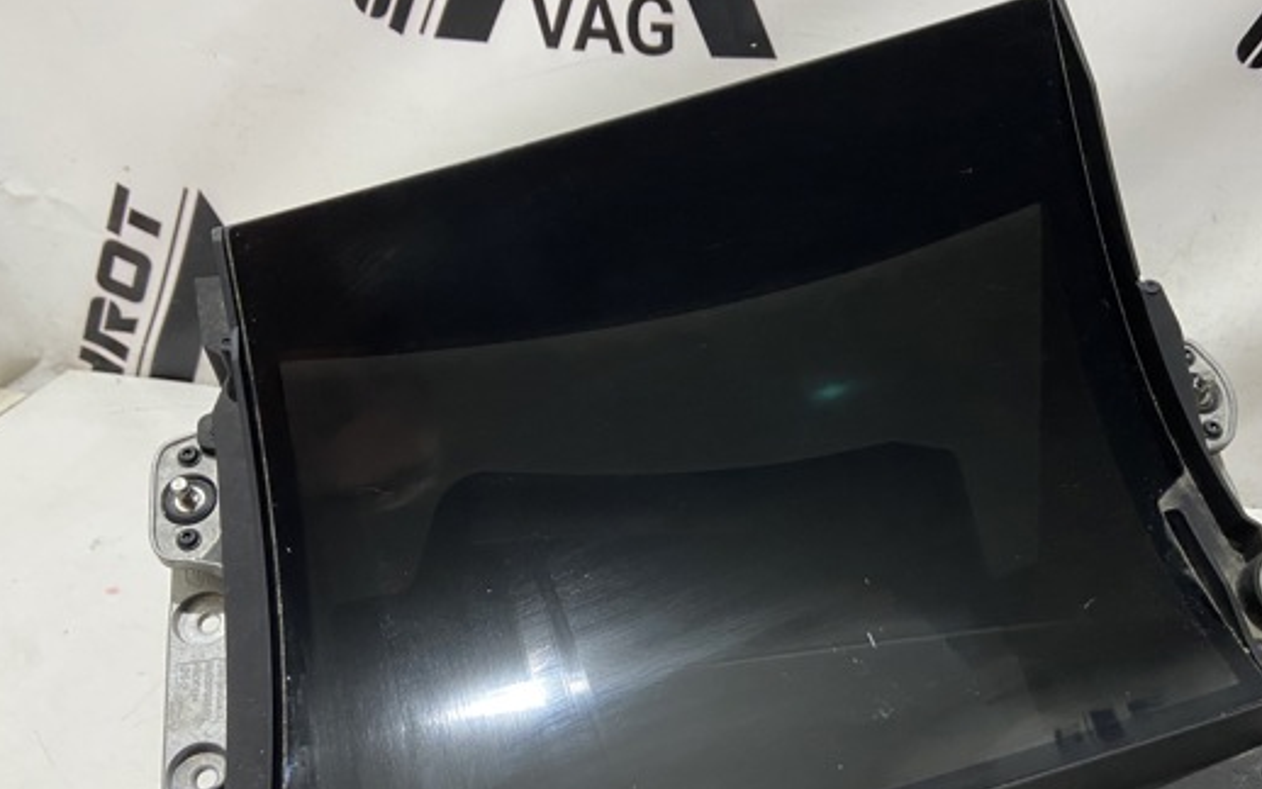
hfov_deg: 56.6
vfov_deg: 36.7
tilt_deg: -35.2
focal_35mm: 34
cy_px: 554
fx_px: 1170
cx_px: 687
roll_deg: -3.1
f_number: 1.8
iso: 250
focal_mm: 4.25
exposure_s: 1/50
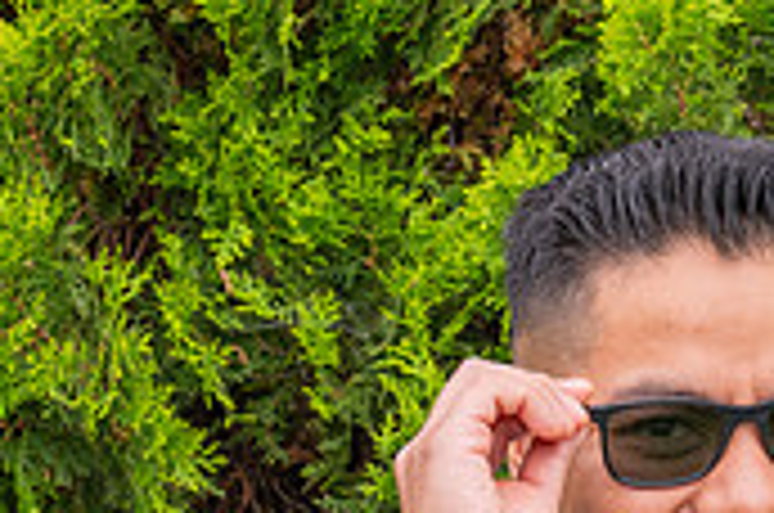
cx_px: 864
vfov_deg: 7.2
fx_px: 3992
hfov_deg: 10.9
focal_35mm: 186
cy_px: 772
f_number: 8
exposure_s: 1/160
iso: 250
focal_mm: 55
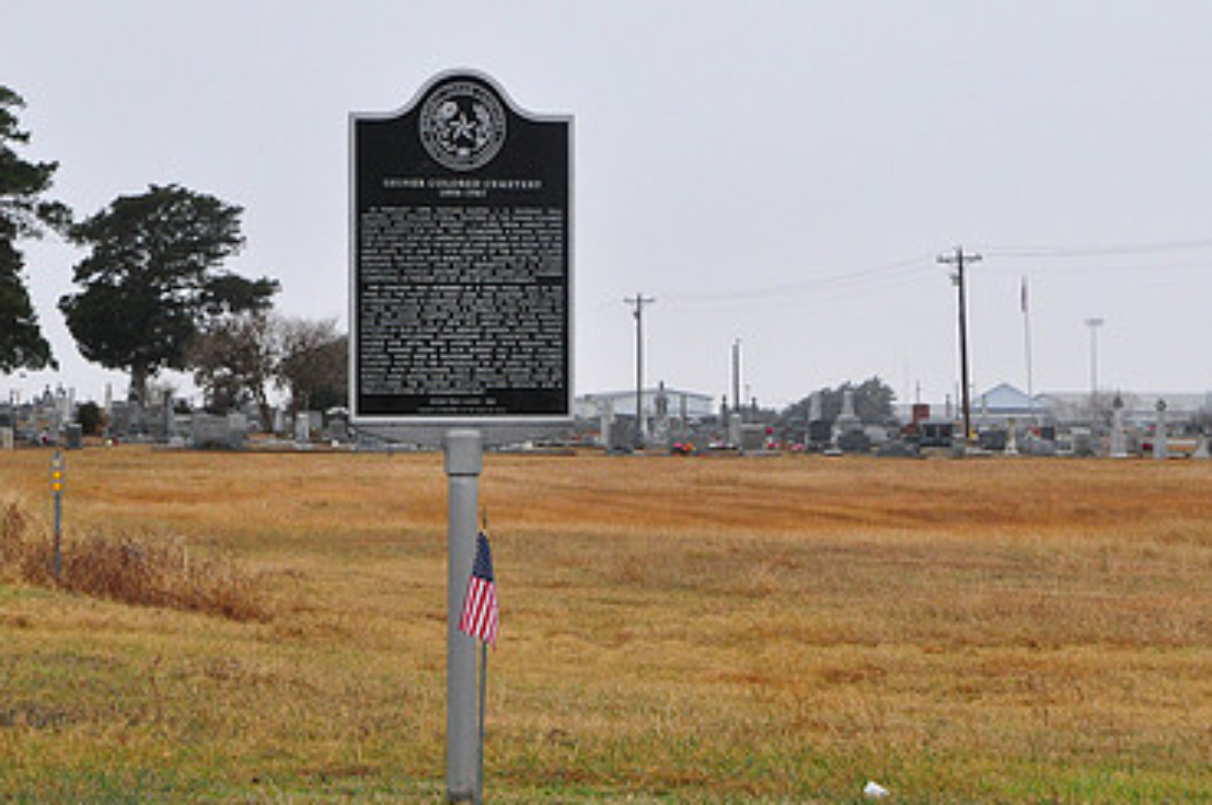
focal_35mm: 118
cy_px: 343
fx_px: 3967
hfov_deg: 17.4
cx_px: 529
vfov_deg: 11.6
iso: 800
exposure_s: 1/250
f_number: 10
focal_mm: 50
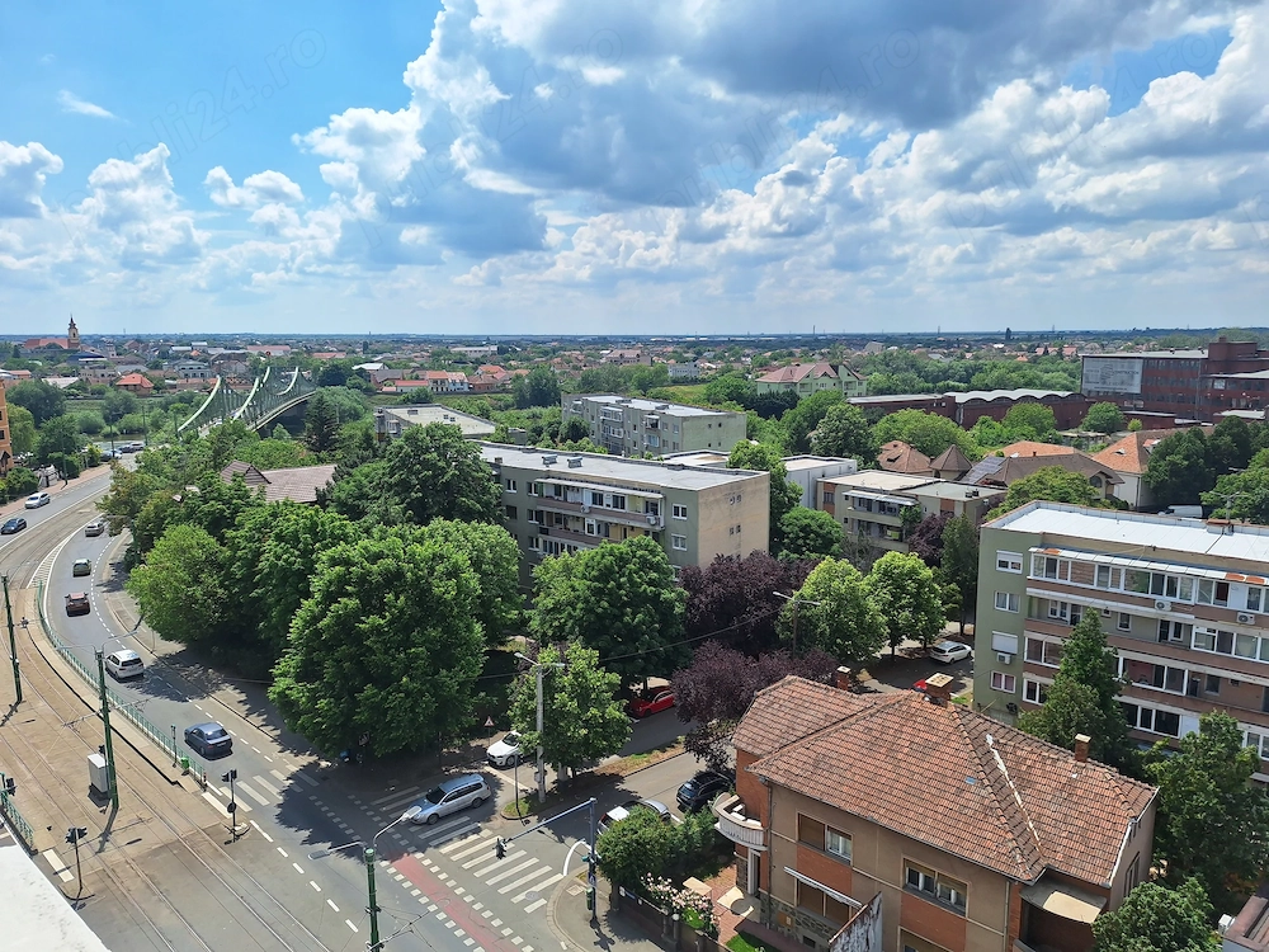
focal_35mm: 23
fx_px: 843
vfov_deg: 58.9
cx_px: 634
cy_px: 476
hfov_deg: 73.9
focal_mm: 5.54
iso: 40
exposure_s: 1/4167
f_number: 1.8
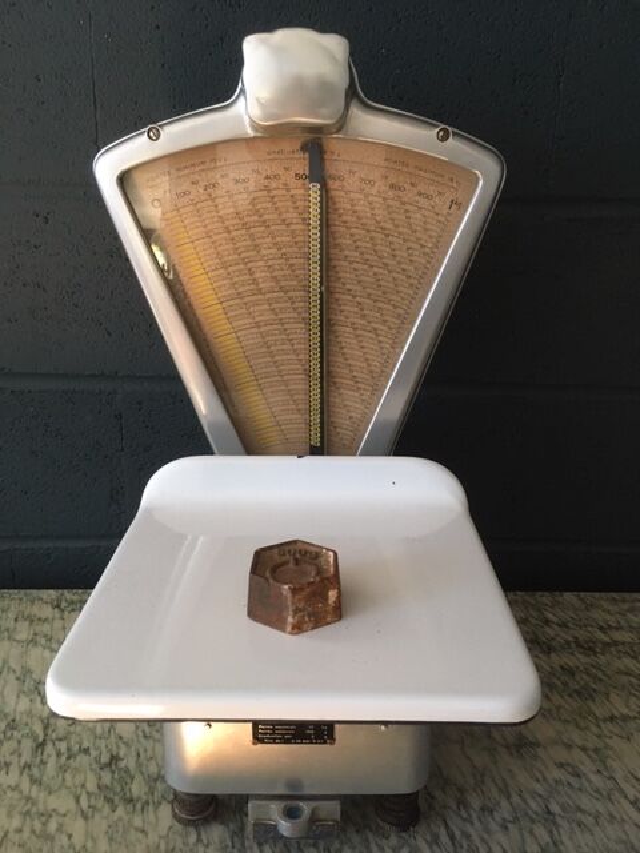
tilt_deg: -20.4
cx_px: 320
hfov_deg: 48.2
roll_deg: -2.4
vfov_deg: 61.7
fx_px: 715
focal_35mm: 29
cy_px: 426
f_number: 2.2
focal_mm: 4.15
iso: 200
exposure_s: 1/33
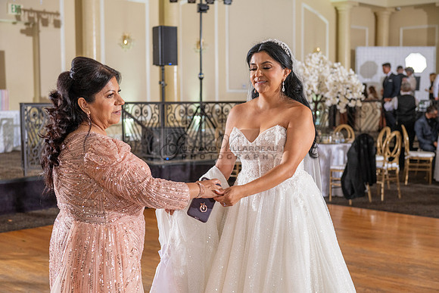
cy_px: 146
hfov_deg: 35.6
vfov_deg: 24.2
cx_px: 220
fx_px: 683
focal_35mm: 56
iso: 800
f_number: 4
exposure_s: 1/160
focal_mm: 56
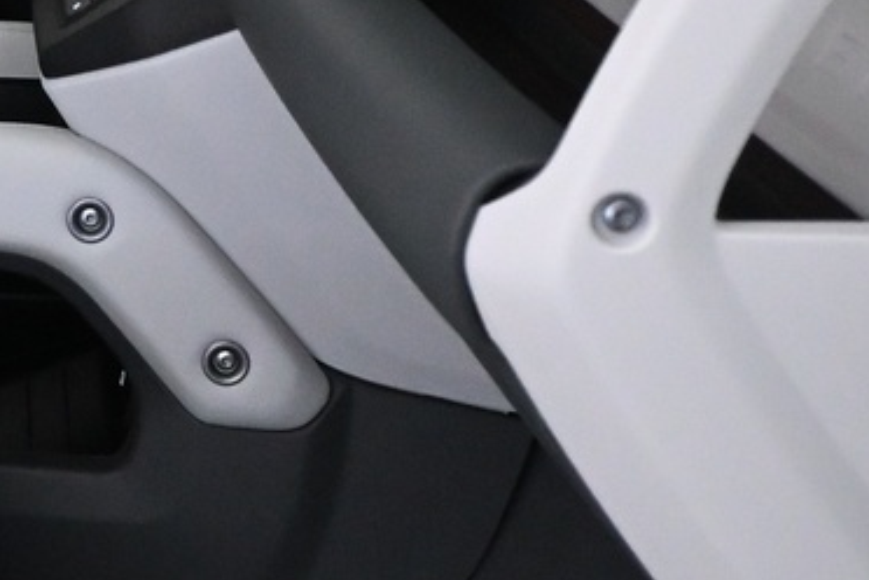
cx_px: -430
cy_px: 122
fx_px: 2684
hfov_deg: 16.7
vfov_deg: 12.3
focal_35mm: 111
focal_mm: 17
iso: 3200
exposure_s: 1/80
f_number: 3.5
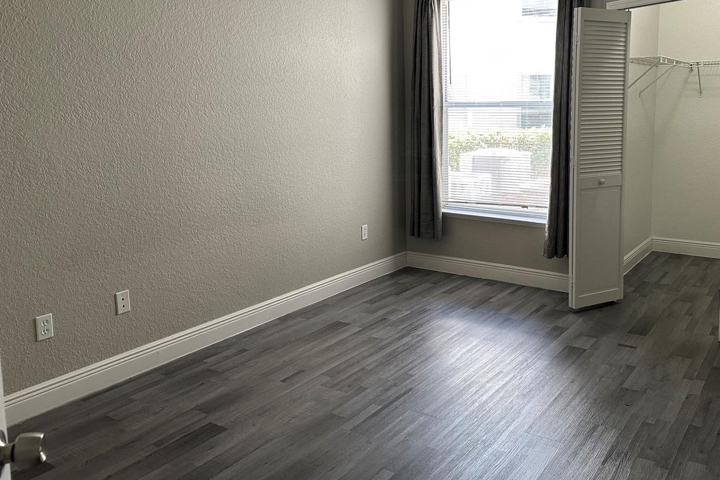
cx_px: 446
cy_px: 159
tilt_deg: -4.9
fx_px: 620
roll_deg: +0.9
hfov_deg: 59.6
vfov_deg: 41.8
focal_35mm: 31
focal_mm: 6.86
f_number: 1.78
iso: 250
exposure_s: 1/108
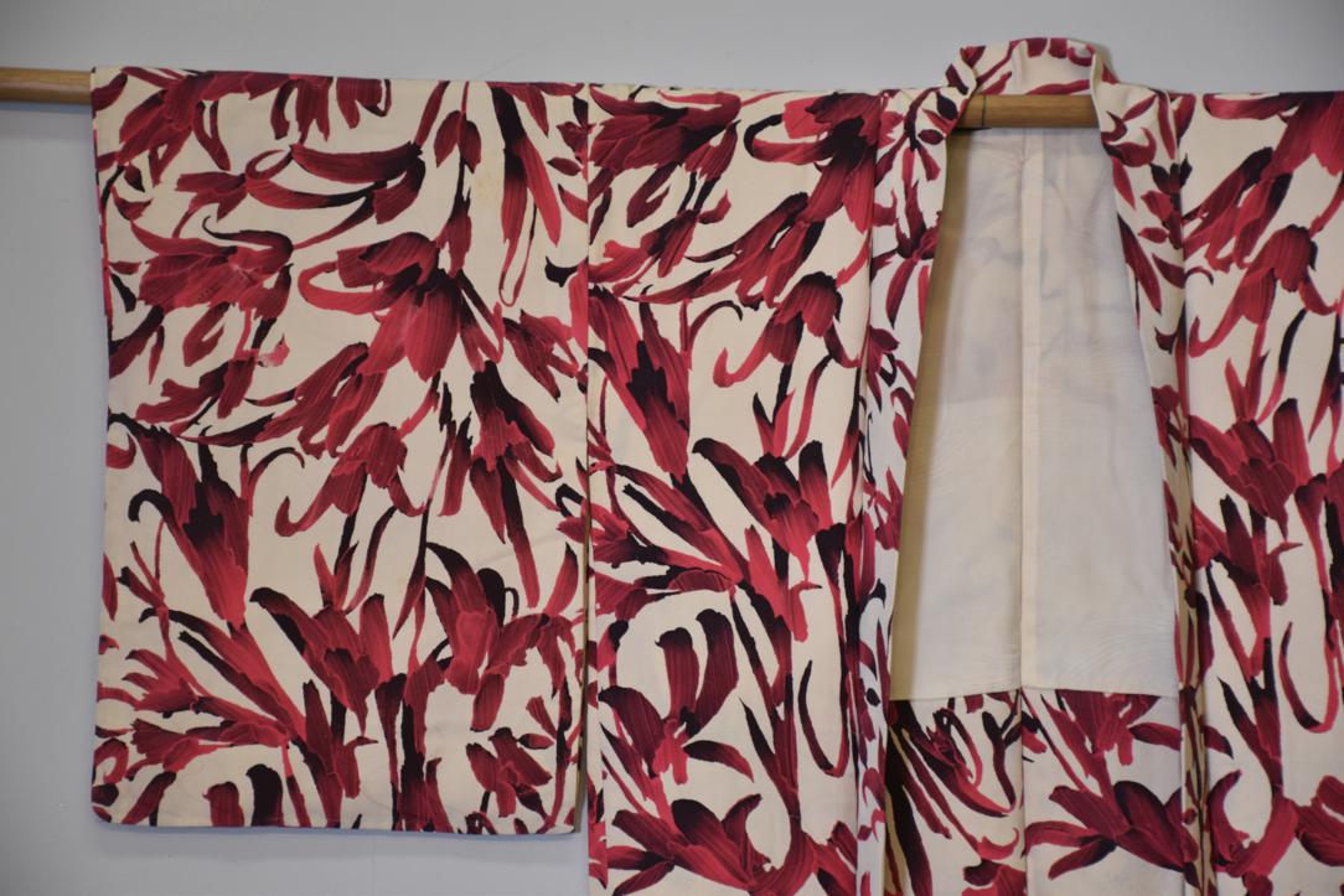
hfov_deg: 18.2
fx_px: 4200
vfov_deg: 12.2
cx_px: 672
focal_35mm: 112
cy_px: 448
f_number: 5
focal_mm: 75
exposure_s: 1/60
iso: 400
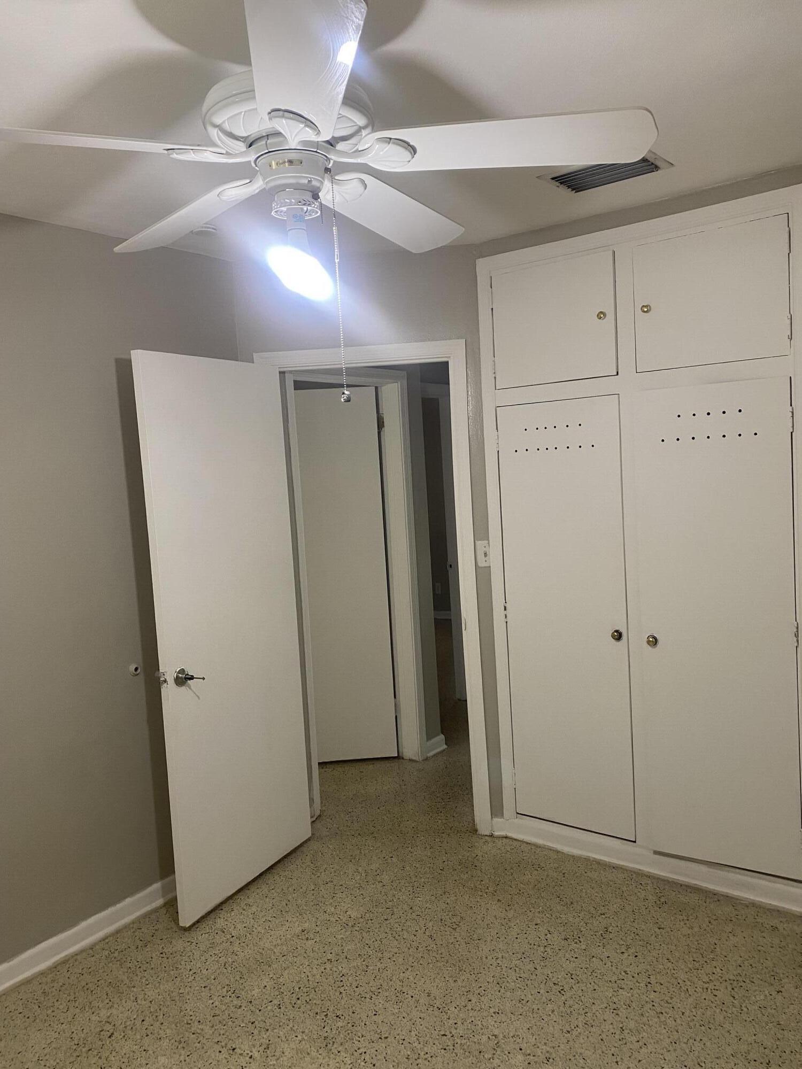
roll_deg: +3.3
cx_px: 401
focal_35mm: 26
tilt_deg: -3.7
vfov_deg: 67.3
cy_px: 534
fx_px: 803
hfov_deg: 53.1
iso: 100
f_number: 1.8
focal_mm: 4.25
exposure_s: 1/60
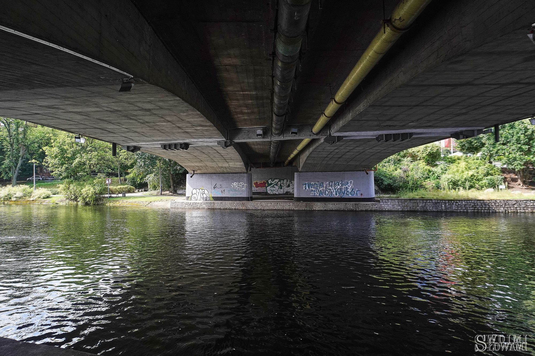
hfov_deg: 73.7
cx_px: 268
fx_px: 357
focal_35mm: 24
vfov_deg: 53.1
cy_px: 178
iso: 500
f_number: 5.6
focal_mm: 16
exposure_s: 1/400
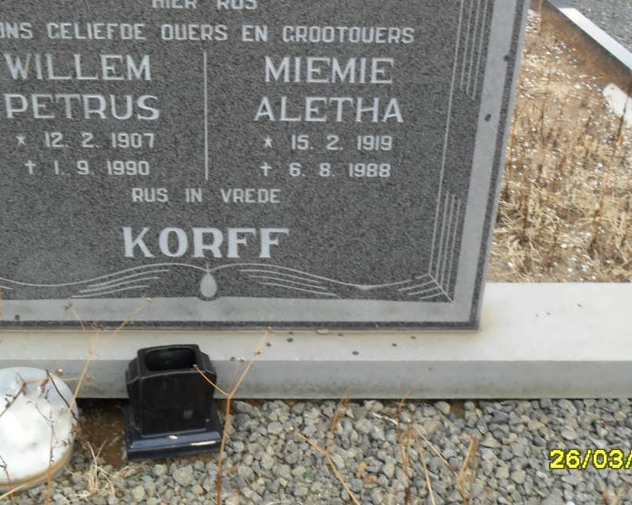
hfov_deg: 40.2
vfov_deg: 32.5
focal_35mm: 46
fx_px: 860
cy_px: 177
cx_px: 270
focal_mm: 5.7
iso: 100
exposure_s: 1/90
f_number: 3.7
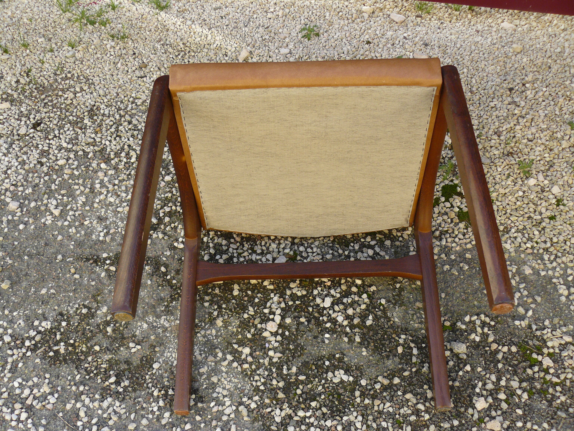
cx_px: 287
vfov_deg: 39.7
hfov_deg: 51.4
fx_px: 597
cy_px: 216
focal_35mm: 36
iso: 100
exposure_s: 1/100
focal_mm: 6
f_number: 3.6
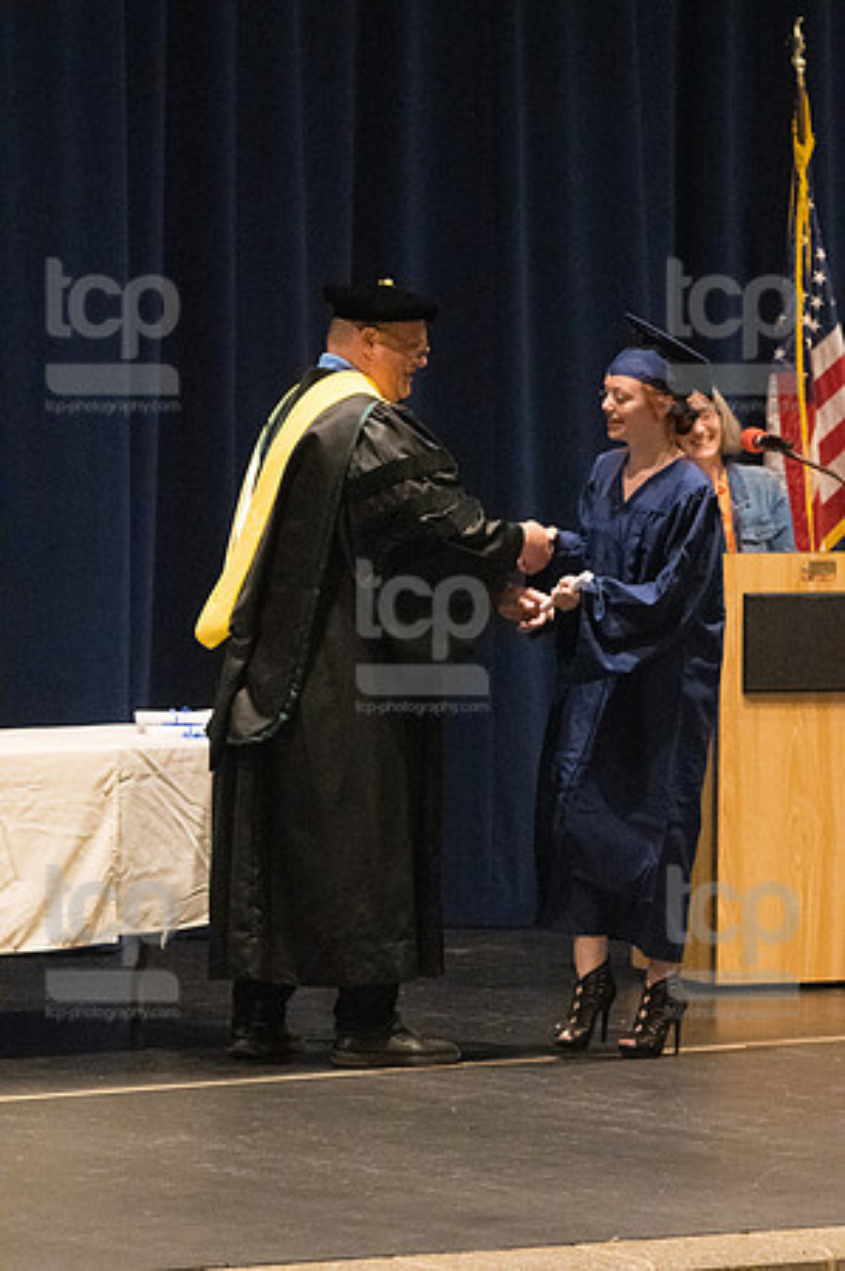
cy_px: 636
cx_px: 422
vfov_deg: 10.2
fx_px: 7128
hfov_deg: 6.8
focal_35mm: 202
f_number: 4.5
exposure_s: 1/250
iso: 8000
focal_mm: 135
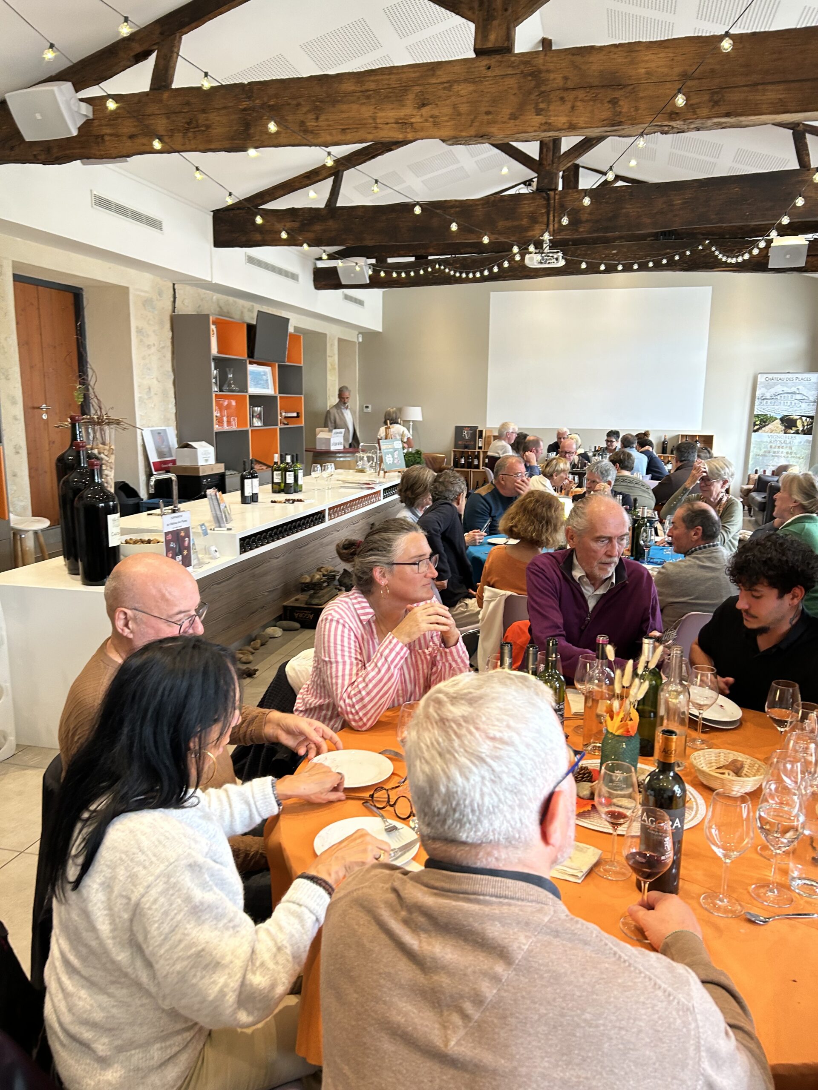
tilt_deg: -11.0
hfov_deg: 53.1
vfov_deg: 67.3
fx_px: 819
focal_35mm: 26
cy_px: 545
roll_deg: +0.6
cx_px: 409
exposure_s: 1/50
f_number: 1.5
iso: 125
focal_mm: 5.7
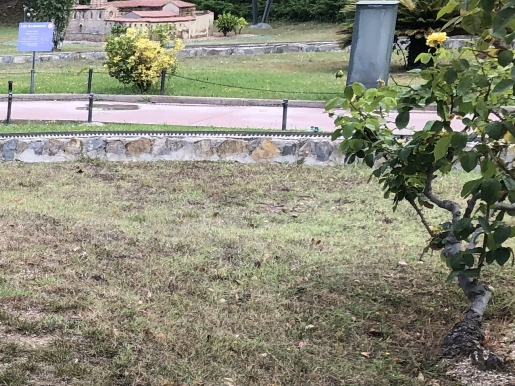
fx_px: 1294
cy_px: 407
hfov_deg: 19.3
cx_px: -281
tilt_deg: -18.4
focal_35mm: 87
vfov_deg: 16.5
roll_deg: +1.4
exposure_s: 1/274
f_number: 1.8
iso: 20
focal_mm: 3.99
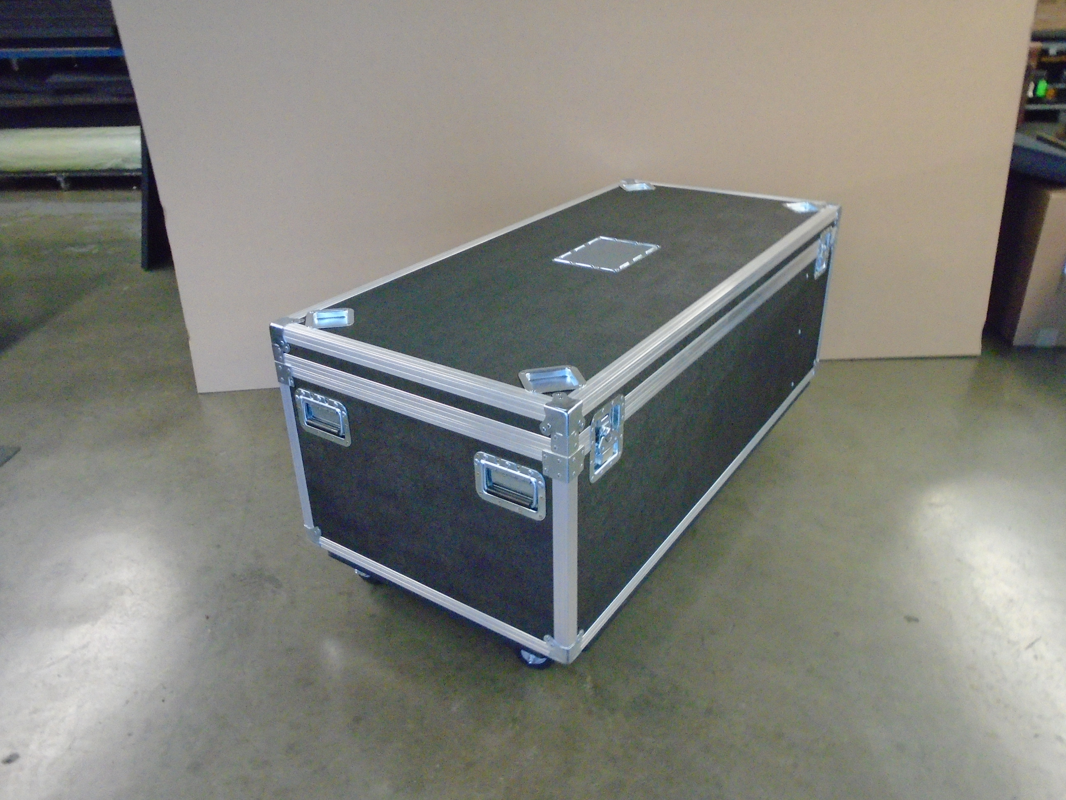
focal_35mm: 26
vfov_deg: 53.1
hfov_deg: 67.3
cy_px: 400
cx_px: 533
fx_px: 801
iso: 800
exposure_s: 1/25
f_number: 3.2
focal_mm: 4.6
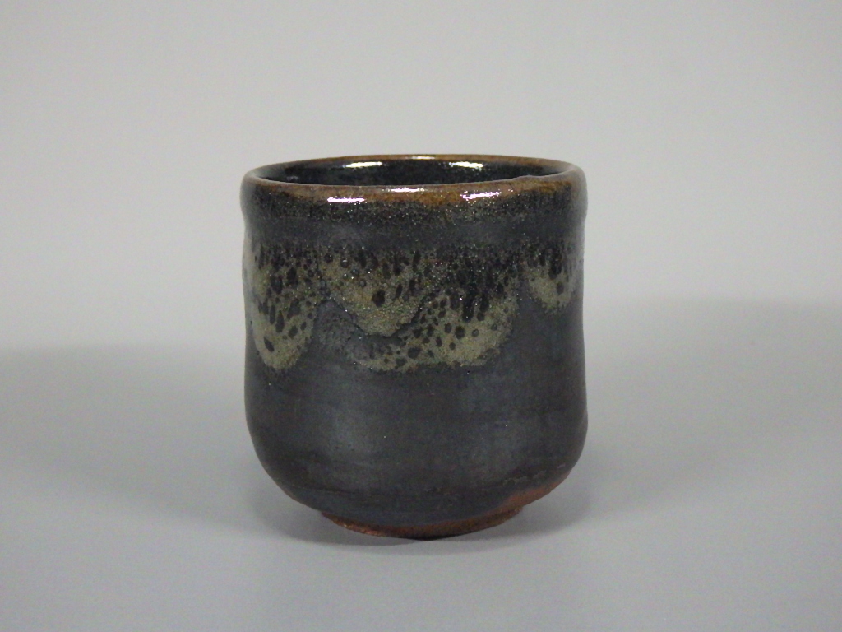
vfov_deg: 19.1
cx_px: 421
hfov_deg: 25.3
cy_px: 316
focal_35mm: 77
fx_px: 1873
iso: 400
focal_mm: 13.7
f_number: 4.8
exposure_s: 1/50
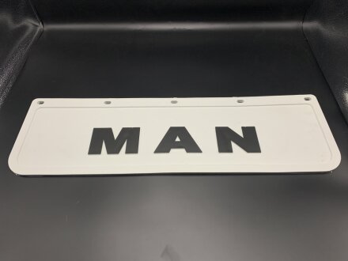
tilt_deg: -52.1
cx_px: 174
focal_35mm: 26
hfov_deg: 67.3
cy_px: 130
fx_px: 261
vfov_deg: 53.1
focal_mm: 4.25
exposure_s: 1/68
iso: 100
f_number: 1.8
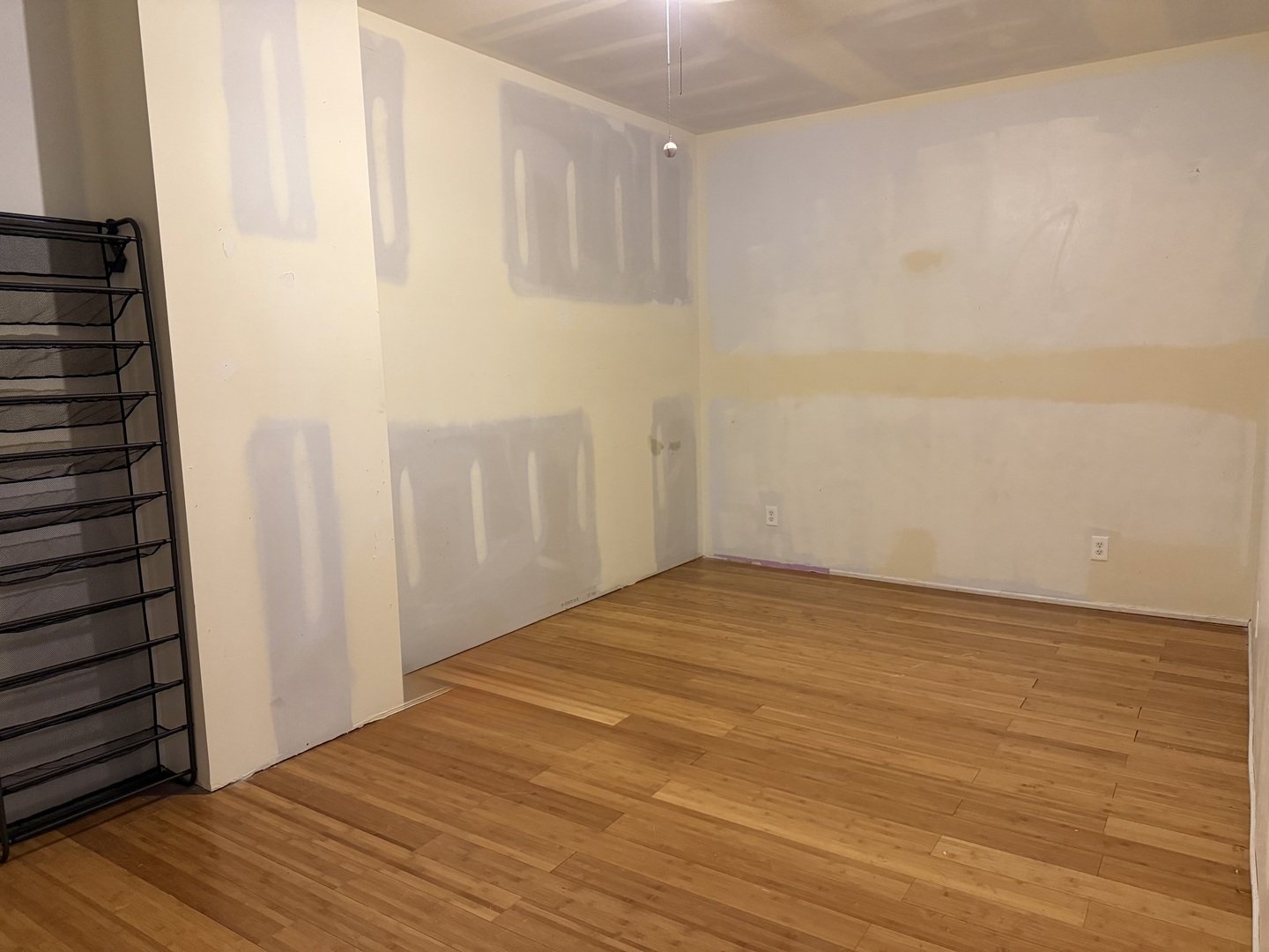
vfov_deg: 56.8
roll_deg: +1.7
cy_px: 476
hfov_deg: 71.6
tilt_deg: -7.1
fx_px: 880
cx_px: 634
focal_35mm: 24
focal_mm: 6.76
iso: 500
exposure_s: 1/60
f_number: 1.78
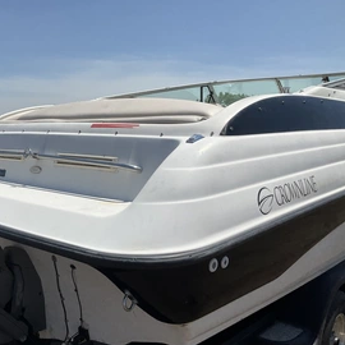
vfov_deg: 43.8
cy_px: 187
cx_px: 101
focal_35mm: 38
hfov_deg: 42.9
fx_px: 428
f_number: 1.8
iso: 25
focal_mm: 3
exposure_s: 1/3534
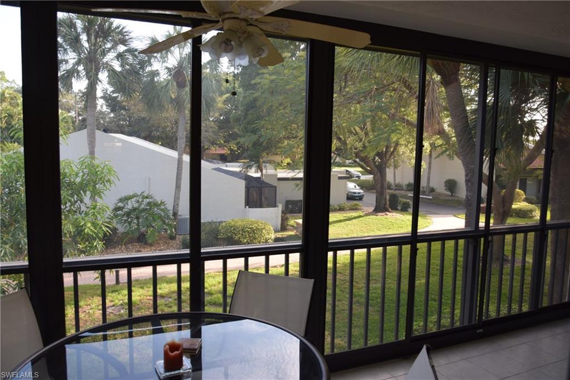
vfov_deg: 47.9
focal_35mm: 27
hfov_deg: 67.4
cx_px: 285
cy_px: 190
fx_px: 428
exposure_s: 1/80
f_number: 4.5
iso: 400
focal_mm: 18
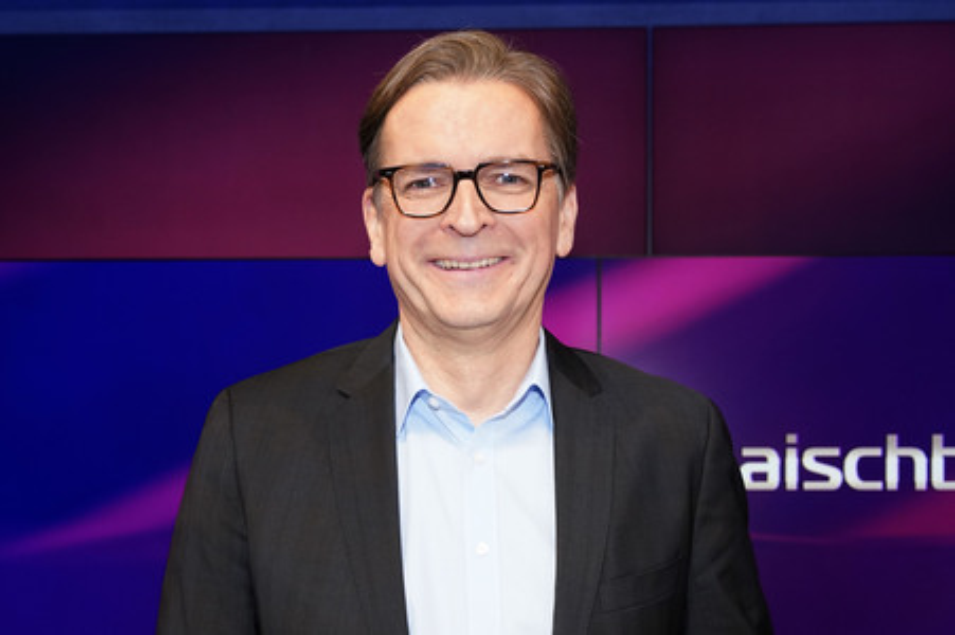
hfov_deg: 60.3
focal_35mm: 31
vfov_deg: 42.3
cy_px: 318
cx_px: 478
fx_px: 822
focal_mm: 31
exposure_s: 1/125
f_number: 5
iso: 2000
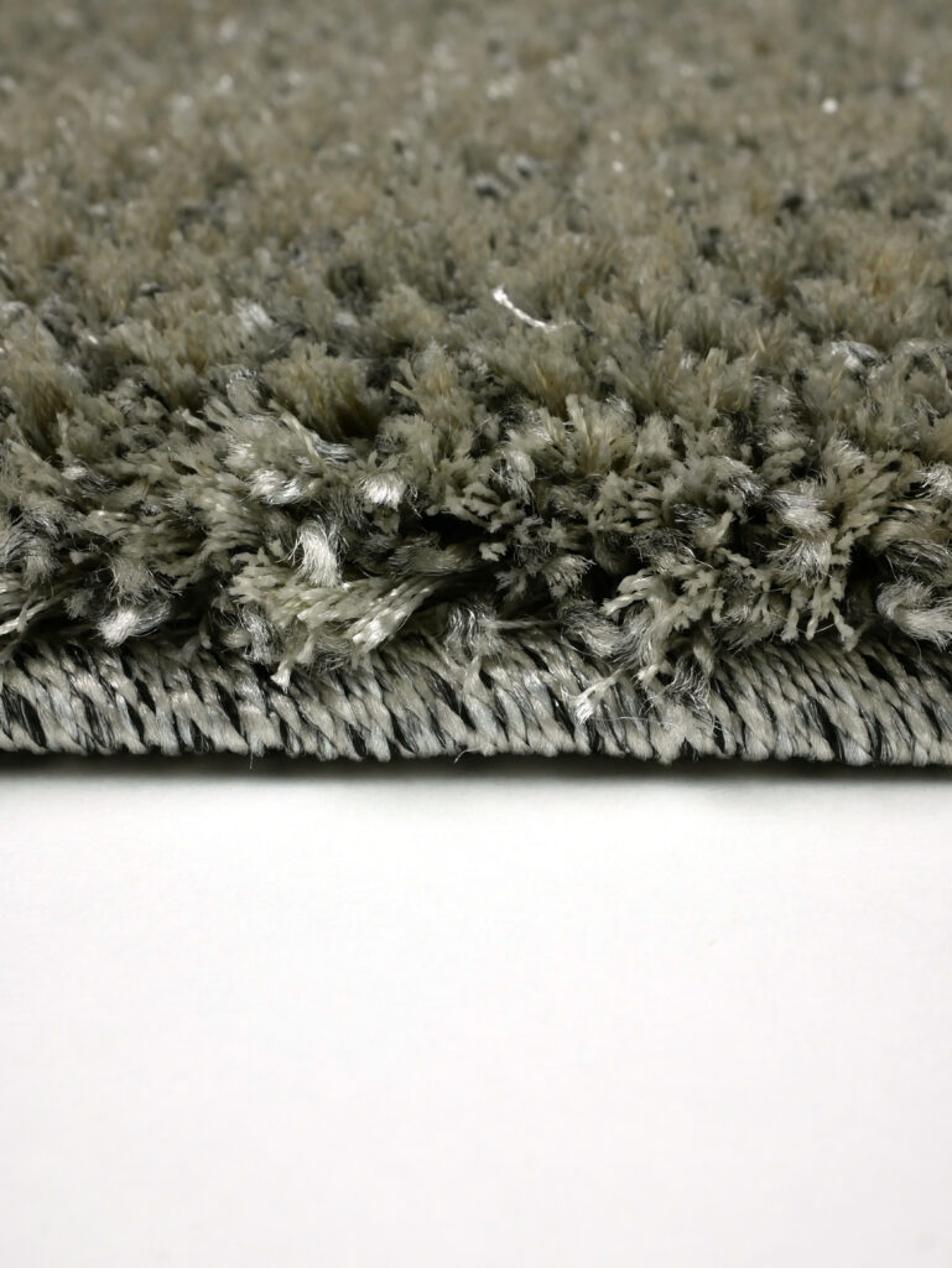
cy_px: 634
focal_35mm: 60
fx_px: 2198
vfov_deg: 32.2
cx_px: 476
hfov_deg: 24.4
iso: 400
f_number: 13
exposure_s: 1/40
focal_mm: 30
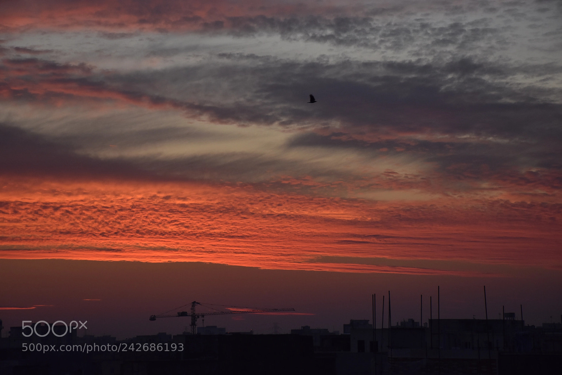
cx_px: 281
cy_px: 188
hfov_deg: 17.1
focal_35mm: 120
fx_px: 1873
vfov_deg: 11.4
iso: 800
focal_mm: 80
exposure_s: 1/200
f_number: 7.1
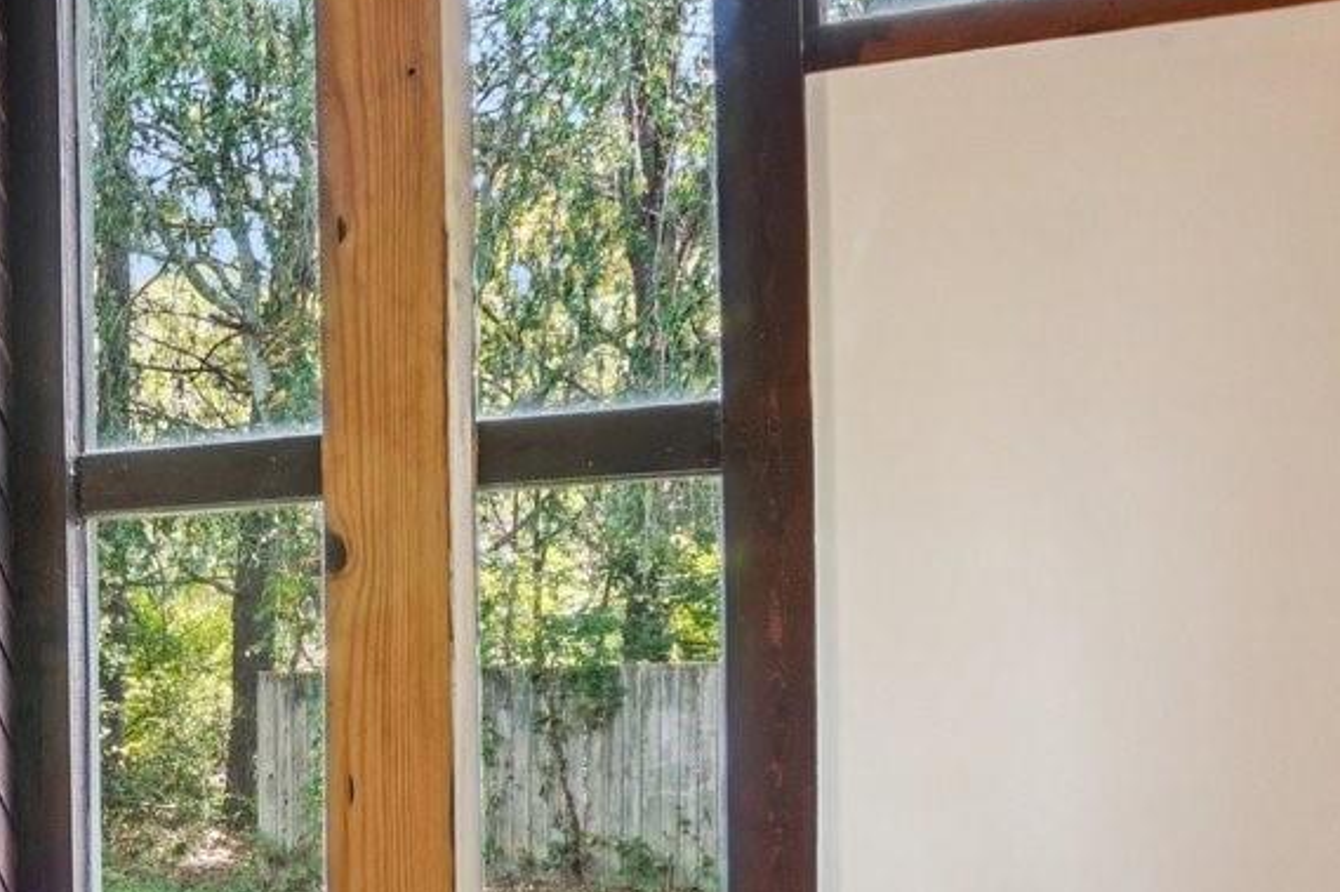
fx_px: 2009
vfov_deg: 24.4
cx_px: -311
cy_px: 780
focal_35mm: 54
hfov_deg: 30.6
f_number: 8
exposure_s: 1/10
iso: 400
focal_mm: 10
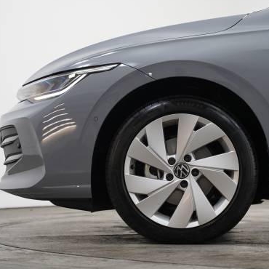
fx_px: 857
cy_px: 127
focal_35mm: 97
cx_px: 181
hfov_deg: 17.8
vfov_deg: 17.8
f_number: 3.5
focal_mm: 66.3
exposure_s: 1/160
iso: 1600
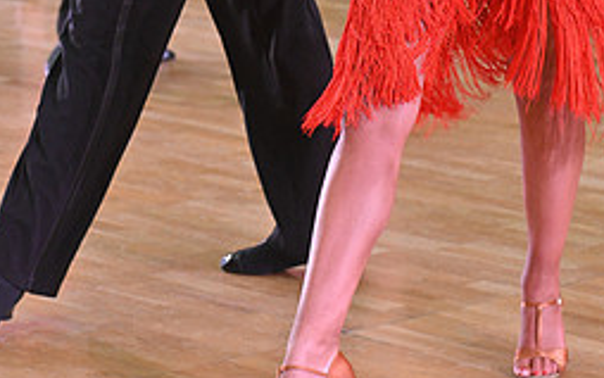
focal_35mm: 200
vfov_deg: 6.5
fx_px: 3294
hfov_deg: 10.5
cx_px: 260
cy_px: -119
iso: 2500
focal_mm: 86
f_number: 4.5
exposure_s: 1/320
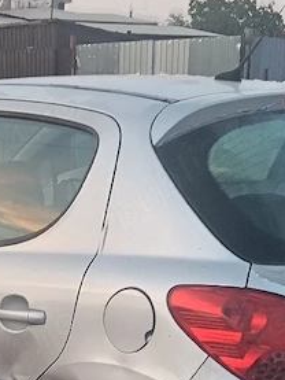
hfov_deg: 18.7
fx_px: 856
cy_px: 409
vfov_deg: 23.6
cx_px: 42
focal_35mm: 78
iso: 160
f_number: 1.8
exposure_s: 1/33.3
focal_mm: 3.98
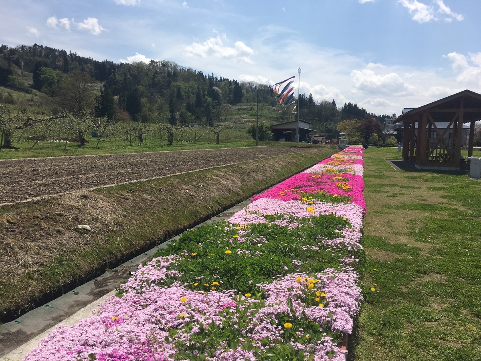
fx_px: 403
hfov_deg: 61.7
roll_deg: -0.7
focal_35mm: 29
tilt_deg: -3.6
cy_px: 180
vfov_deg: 48.2
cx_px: 240
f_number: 2.2
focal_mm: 4.15
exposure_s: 1/2849
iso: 25
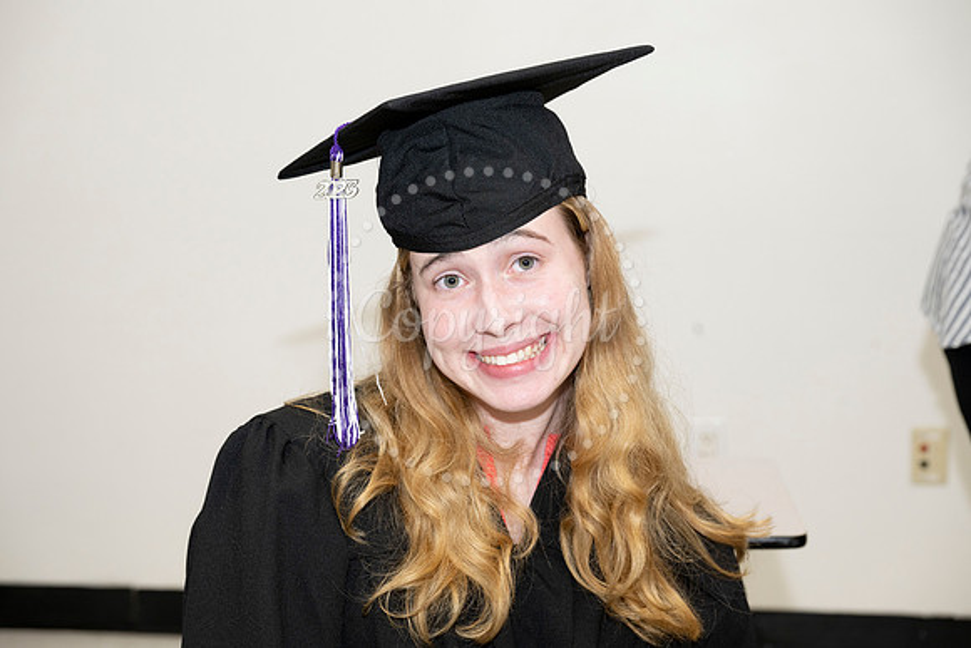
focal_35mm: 73
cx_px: 486
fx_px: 1969
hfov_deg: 27.7
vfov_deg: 18.7
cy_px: 324
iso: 800
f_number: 5.6
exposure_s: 1/80
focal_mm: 73
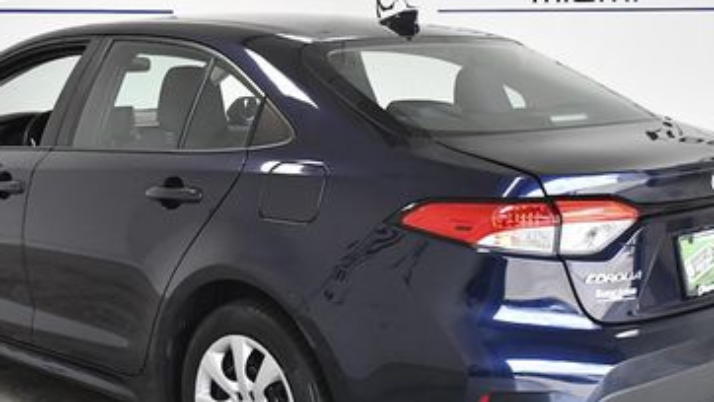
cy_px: 202
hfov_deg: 33.2
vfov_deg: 19.1
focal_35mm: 63
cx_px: 288
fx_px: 1193
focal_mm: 23
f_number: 3.8
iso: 2500
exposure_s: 1/1250
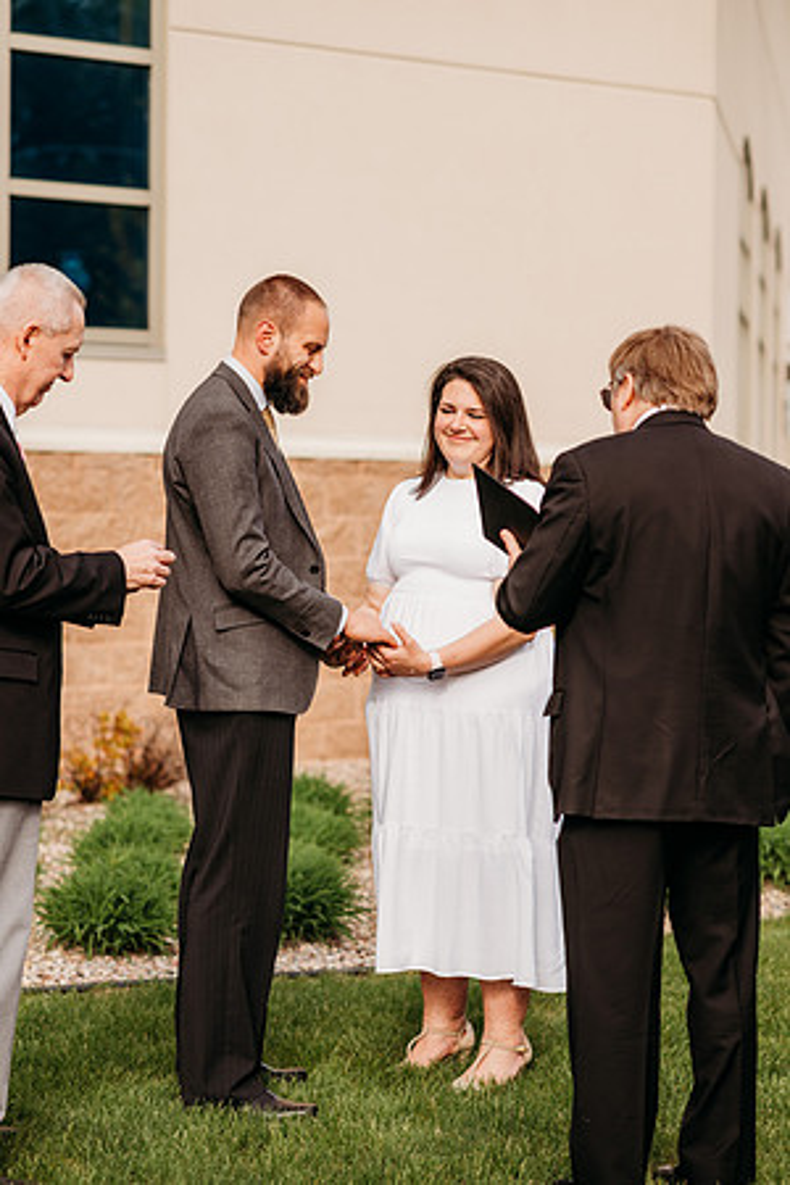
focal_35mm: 85
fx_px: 2798
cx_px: 395
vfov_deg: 23.9
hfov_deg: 16.1
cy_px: 592
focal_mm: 85
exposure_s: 1/1600
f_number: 2.8
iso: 200
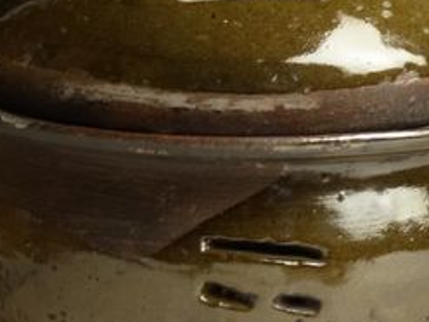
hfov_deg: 9.1
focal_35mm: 218
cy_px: 198
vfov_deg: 6.8
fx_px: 2702
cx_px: 277
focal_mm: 13
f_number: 2.8
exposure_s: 1/25
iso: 200
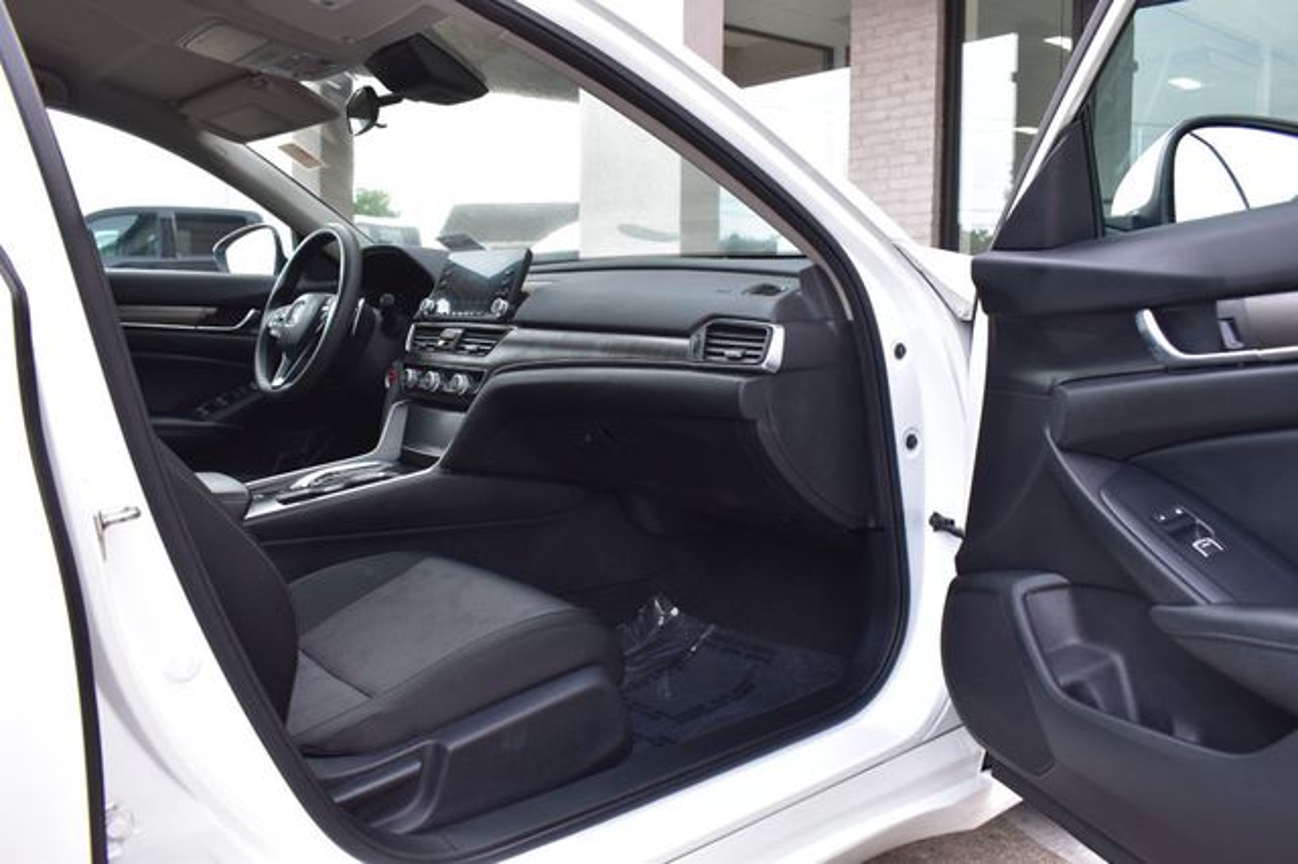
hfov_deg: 67.4
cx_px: 649
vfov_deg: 47.9
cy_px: 432
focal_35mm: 27
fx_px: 973
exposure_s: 1/50
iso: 400
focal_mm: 18
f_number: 8
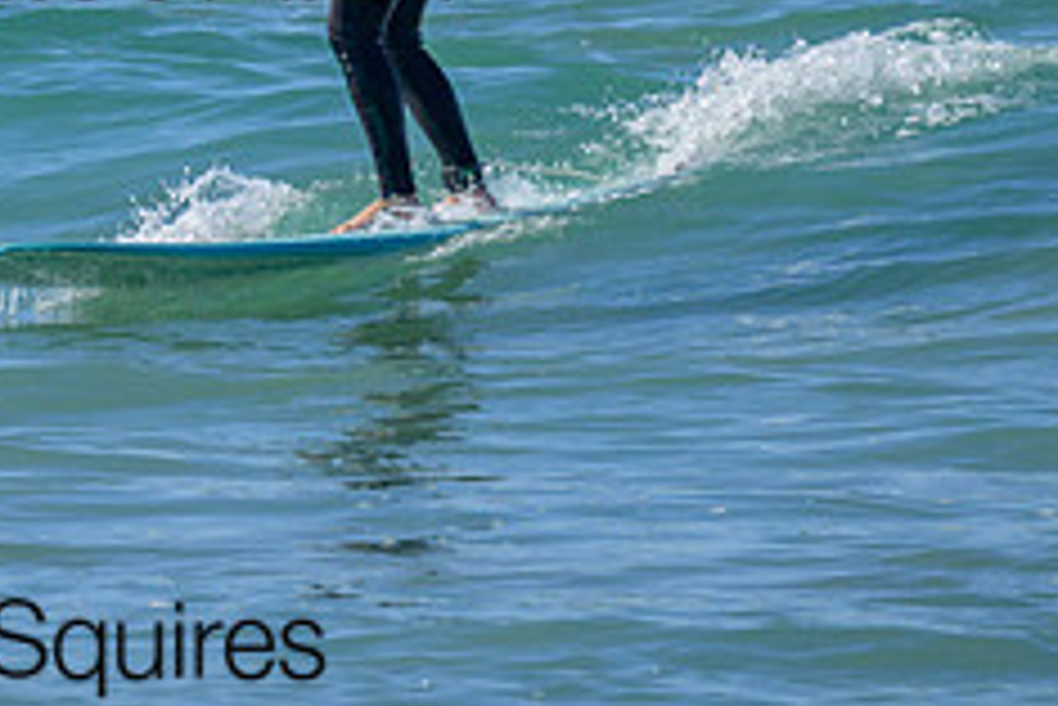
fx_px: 79896
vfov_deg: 0.5
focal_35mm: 2717
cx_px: -58
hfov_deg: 0.8
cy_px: -88
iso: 220
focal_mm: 800
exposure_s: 1/2000
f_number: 6.3
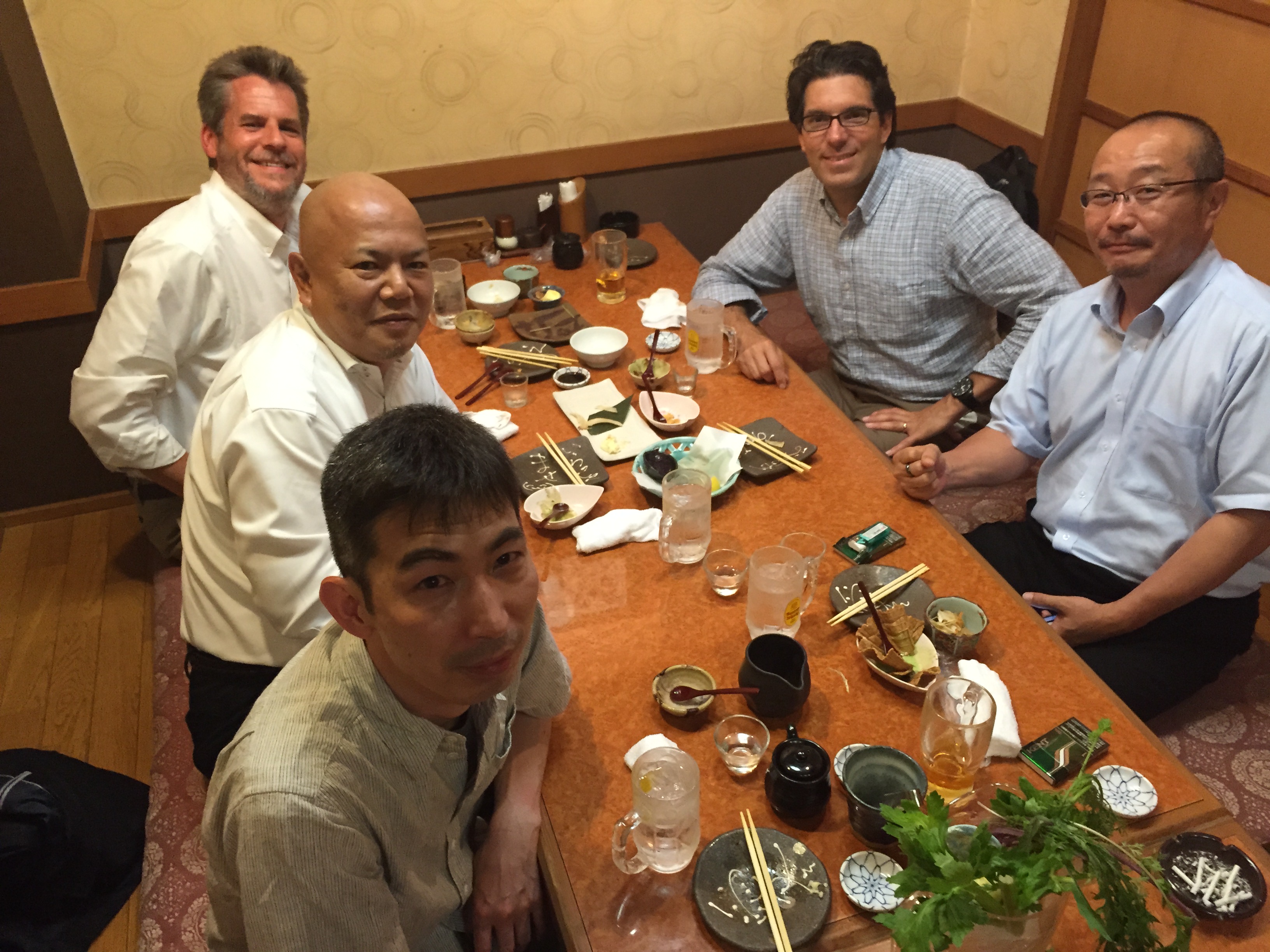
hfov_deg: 61.7
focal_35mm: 29
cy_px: 476
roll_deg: +1.3
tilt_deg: -36.9
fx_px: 1064
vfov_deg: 48.2
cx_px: 635
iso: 250
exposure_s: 1/17
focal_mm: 4.15
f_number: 2.2
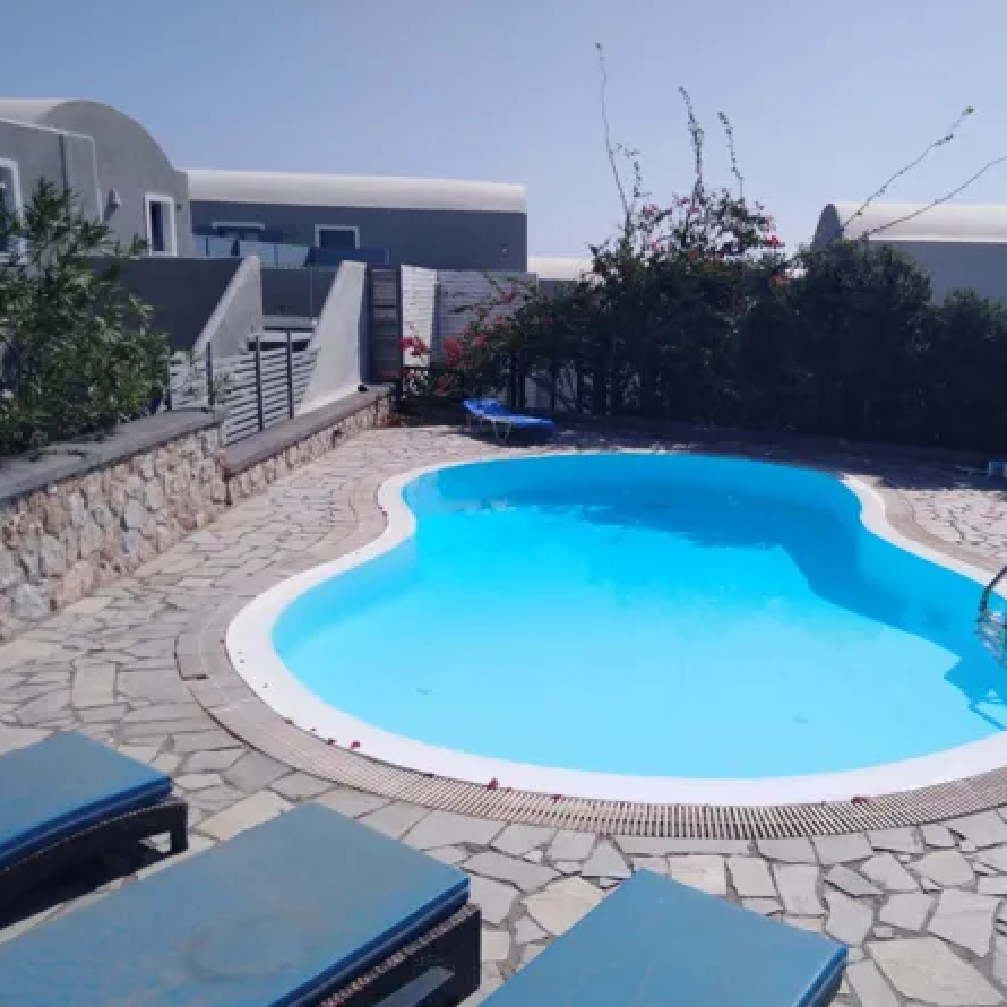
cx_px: 645
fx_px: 1020
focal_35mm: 31
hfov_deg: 51.8
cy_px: 507
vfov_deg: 52.5
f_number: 2.2
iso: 101
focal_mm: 3.46
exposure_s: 1/2579
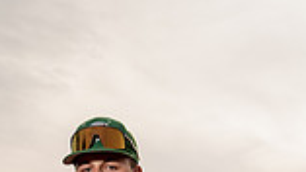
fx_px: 803
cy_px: 436
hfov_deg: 21.6
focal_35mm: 99
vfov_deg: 10.3
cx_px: 127
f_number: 5.6
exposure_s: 1/250
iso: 250
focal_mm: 33
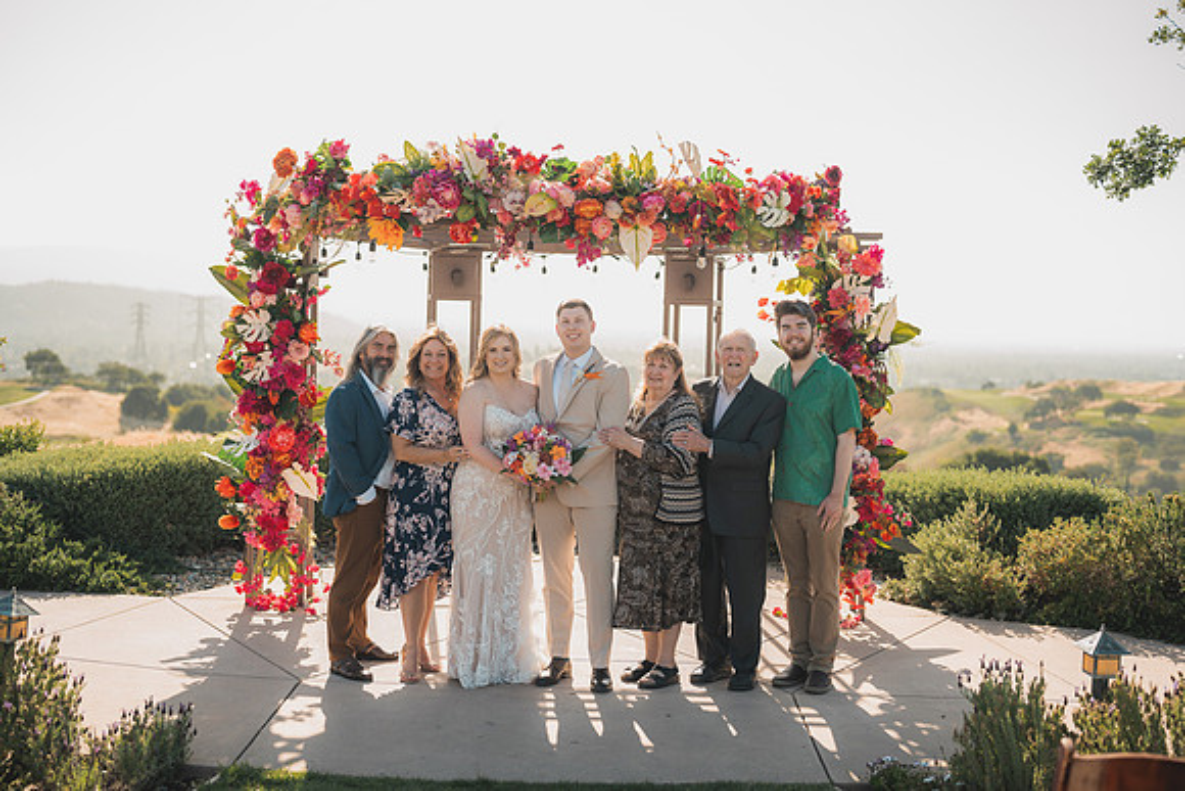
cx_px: 592
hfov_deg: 39.6
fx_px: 1646
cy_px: 396
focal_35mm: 50
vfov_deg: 27.0
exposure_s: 1/1000
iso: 50
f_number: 2
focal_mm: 50
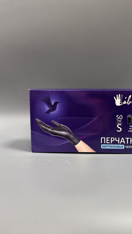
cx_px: 90
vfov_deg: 69.9
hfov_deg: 42.2
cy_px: 118
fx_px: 168
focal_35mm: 27
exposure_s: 1/50
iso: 250
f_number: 1.78
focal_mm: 6.76
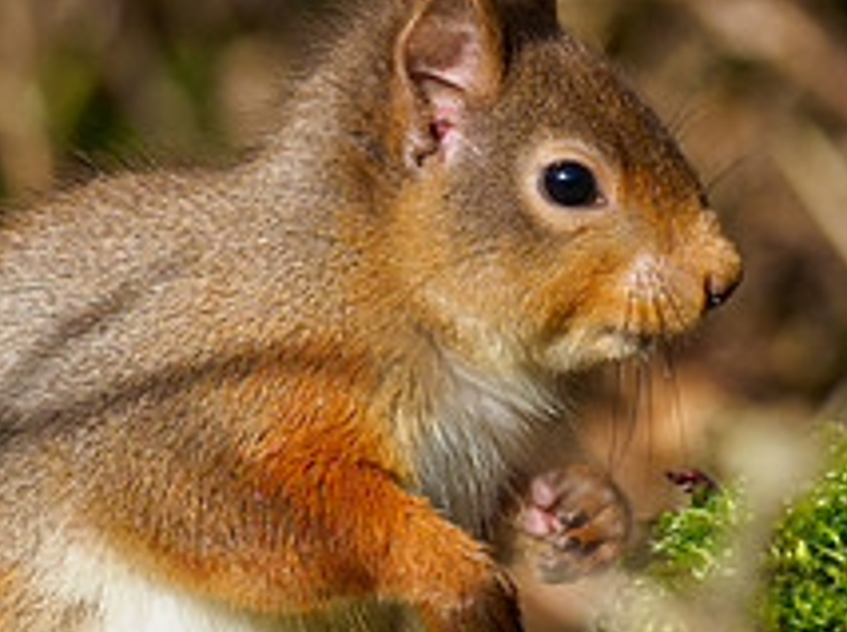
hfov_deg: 0.9
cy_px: 159
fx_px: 57086
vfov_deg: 0.6
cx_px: 462
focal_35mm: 2337
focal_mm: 300
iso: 200
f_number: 5.6
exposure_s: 1/640
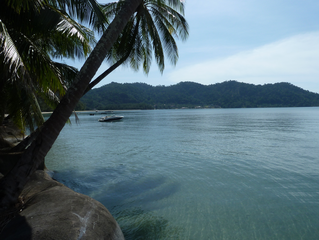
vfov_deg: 54.9
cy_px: 120
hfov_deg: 69.4
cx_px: 160
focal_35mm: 25
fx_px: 230
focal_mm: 4.1
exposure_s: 1/640
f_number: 5.6
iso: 80
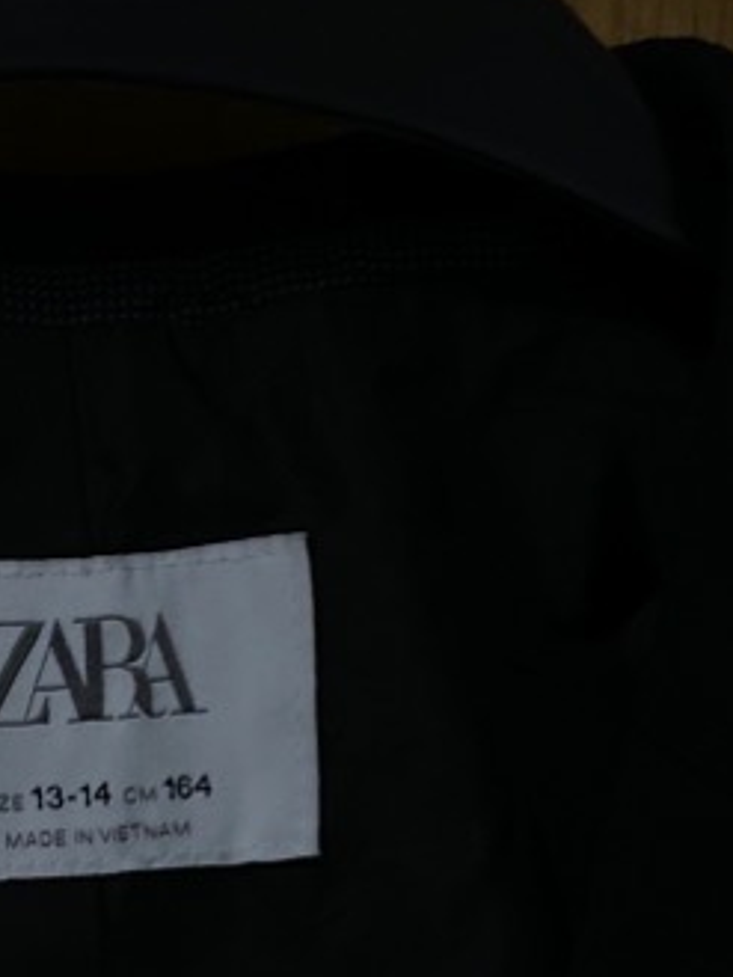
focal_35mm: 79
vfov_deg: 23.7
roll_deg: -3.2
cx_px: 36
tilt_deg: -0.1
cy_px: 971
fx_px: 2229
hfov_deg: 18.3
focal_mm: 4.25
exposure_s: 1/33
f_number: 1.8
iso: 500
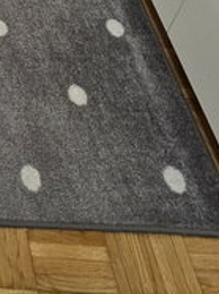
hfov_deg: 19.8
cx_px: -167
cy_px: -313
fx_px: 473
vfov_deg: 18.6
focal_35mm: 56
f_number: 2.2
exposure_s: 1/50
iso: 125
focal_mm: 2.2
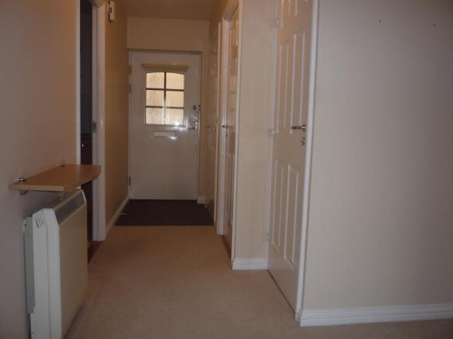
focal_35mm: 30
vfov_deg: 46.8
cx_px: 226
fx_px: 393
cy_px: 170
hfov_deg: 60.0
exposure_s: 1/30
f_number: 3.3
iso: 100
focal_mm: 5.2
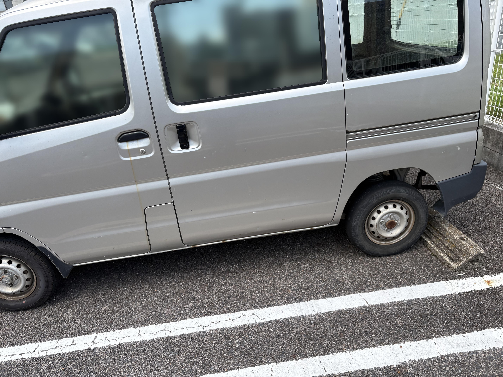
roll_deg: +7.1
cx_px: 252
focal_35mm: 26
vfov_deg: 53.1
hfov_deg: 67.3
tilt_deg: -22.2
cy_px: 188
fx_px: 378
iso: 50
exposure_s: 1/1099
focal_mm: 5.96
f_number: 1.6
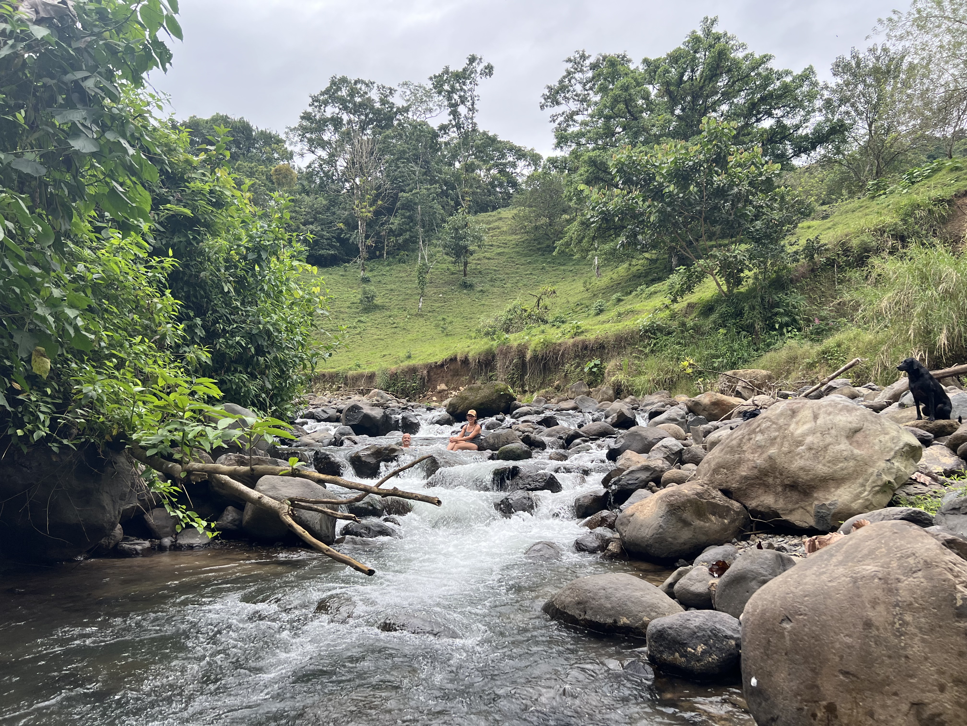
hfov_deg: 67.3
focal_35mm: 26
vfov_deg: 53.1
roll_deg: -0.3
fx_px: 726
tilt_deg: +4.3
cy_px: 363
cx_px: 484
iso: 50
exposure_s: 1/924
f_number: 1.5
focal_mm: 5.7
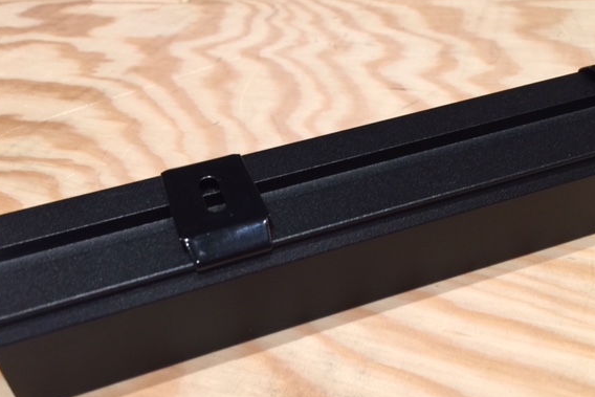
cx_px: 287
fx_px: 562
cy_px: 208
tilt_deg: -37.8
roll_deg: +5.9
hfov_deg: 55.8
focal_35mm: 34
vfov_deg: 38.9
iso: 40
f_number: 2.2
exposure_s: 1/17
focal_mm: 4.15
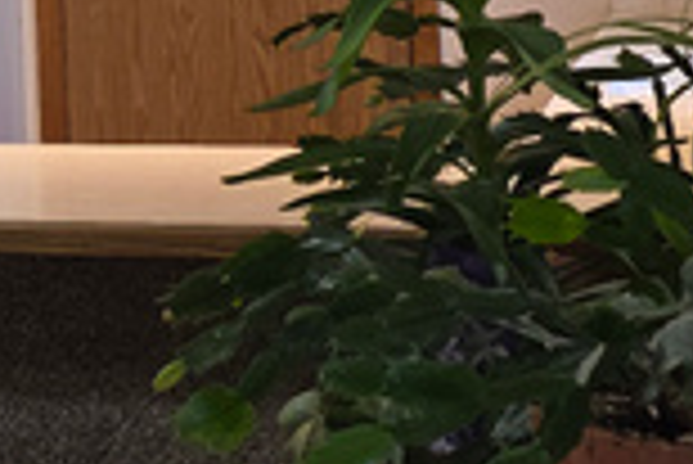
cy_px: -198
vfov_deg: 8.5
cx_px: -612
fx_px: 3064
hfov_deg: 11.8
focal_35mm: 159
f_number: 1.7
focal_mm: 6.3
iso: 64
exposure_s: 1/60
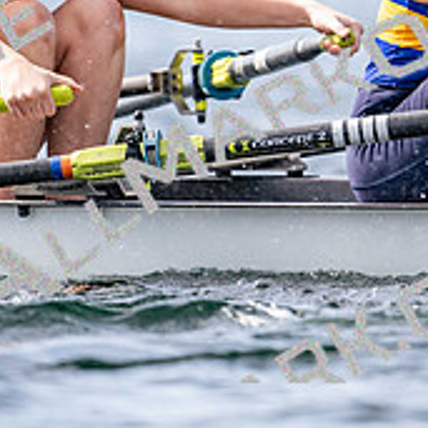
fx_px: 16101
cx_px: 471
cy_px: -46
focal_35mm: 1151
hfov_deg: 1.5
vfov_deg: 1.5
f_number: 4.5
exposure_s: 1/2500
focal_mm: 400
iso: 360
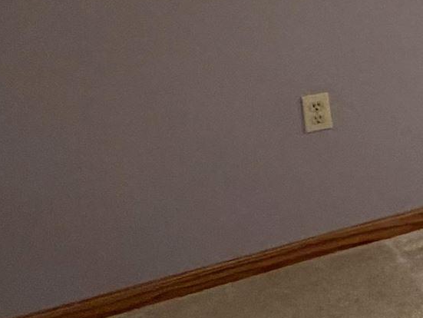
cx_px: 890
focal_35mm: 78
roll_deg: -1.0
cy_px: 2
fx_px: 954
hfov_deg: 16.9
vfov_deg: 18.4
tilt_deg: -14.6
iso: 640
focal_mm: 2.22
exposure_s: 1/60
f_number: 2.2
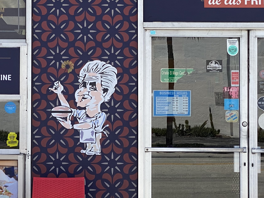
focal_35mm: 123
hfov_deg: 16.0
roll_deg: +0.2
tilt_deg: +1.5
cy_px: 96
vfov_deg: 12.0
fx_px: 938
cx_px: 102
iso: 20
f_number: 2
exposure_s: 1/959
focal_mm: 6
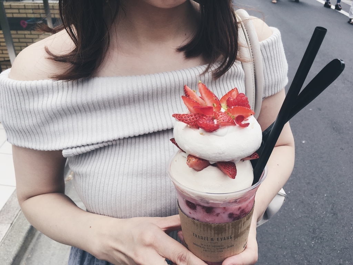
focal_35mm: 29
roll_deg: -0.3
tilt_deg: -33.7
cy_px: 132
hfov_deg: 61.7
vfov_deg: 48.2
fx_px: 296
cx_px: 176
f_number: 2.2
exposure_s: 1/463
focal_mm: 4.15
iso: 25
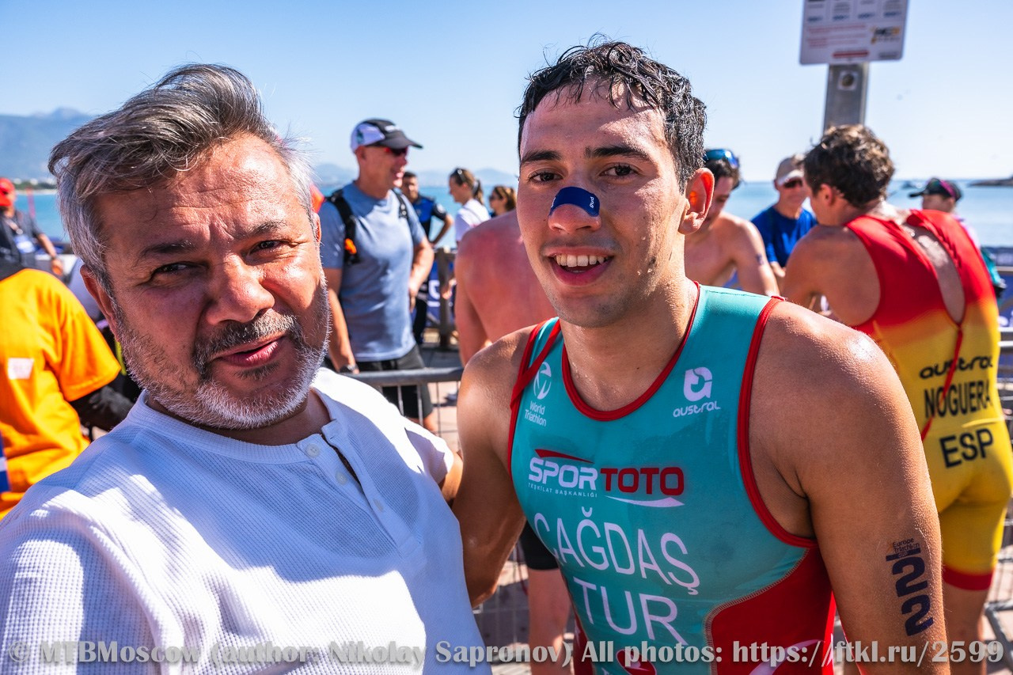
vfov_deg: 53.1
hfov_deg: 73.8
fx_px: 675
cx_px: 506
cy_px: 338
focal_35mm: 24
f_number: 6.3
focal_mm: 24
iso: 320
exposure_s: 1/1600
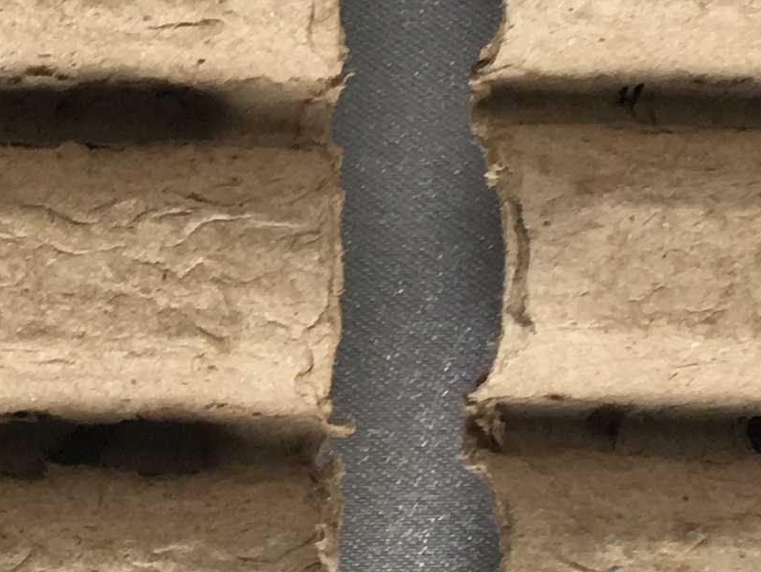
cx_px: -146
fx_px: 3189
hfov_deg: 13.3
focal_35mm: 145
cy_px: 25
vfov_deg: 10.2
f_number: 2.2
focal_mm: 4.15
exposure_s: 1/120
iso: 40
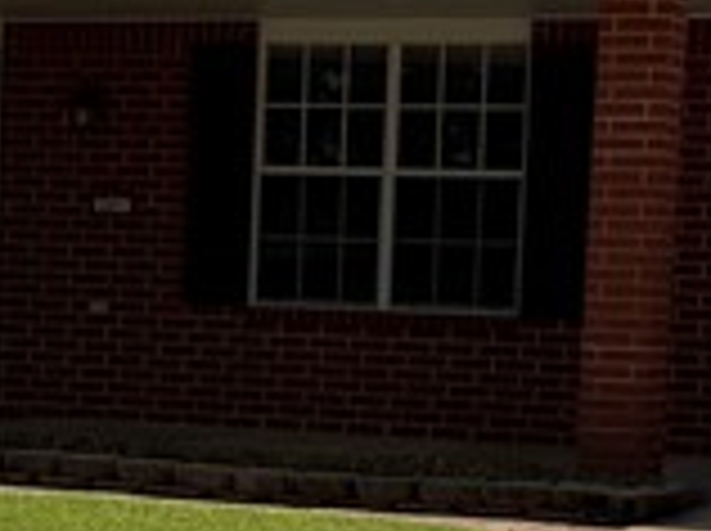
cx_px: 126
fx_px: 3199
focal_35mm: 156
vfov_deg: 9.5
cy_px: 464
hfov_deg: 12.6
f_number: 1.78
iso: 80
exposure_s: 1/8130
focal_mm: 6.76
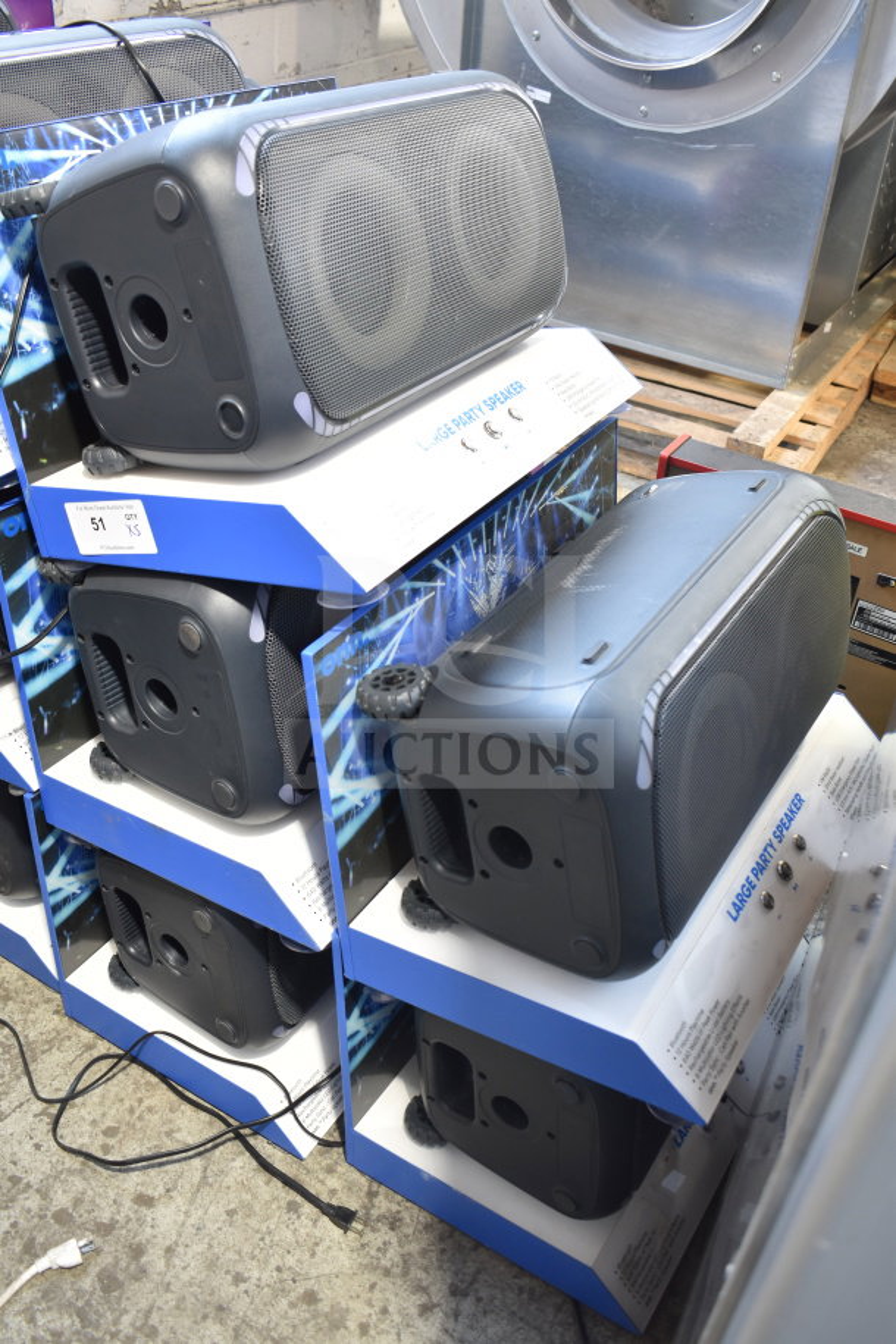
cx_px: 448
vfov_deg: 57.2
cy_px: 672
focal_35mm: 33
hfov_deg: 40.0
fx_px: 1232
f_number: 3.8
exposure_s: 1/30
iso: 450
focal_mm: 22
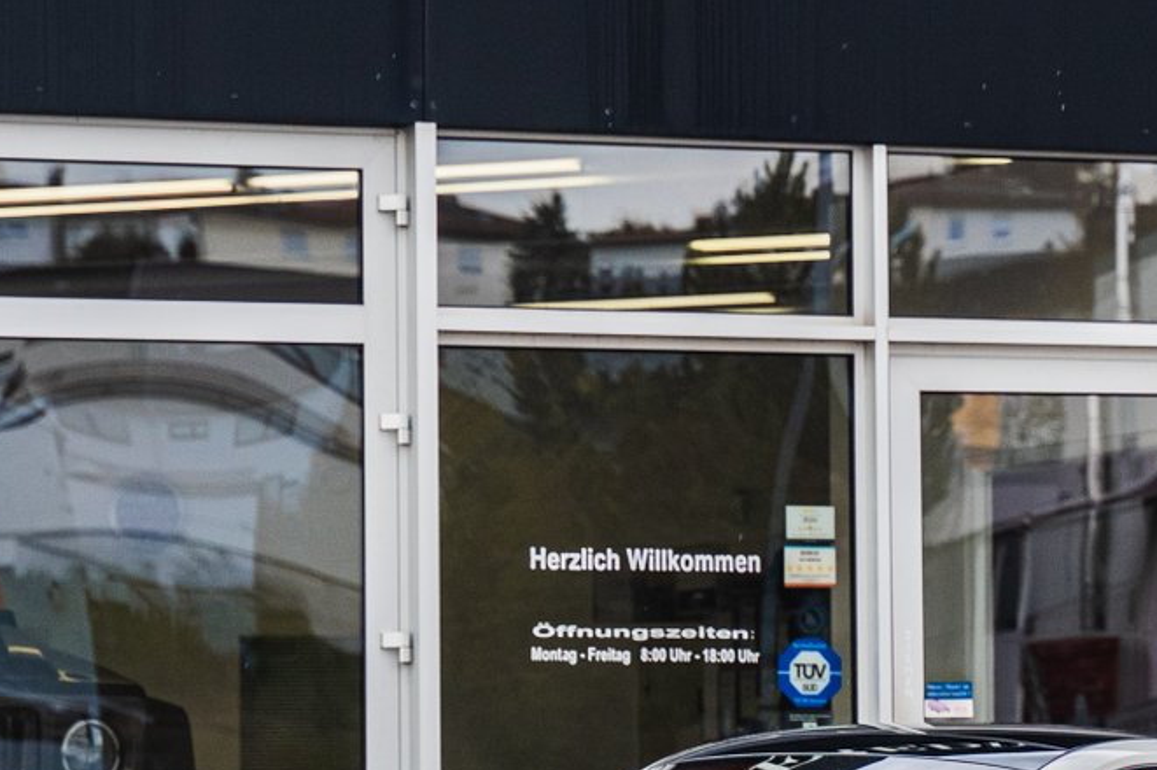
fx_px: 5975
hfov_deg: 11.1
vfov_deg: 7.4
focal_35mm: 186
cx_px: 672
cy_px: 444
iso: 1000
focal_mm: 64
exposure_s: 1/500
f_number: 4
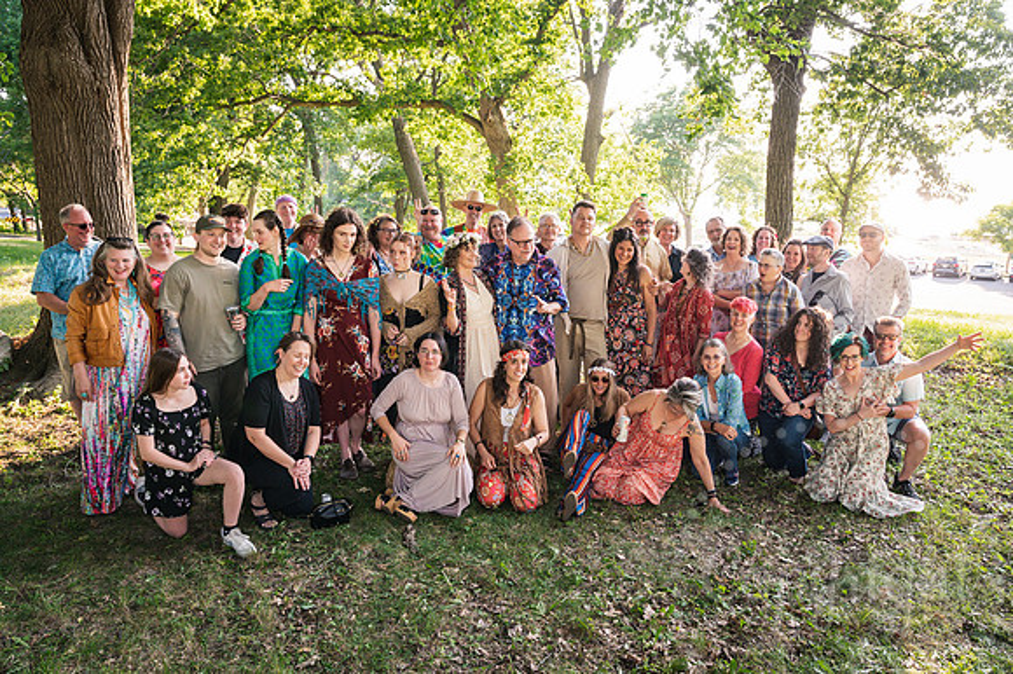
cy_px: 337
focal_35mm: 26
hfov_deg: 69.4
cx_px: 506
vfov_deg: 49.5
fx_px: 731
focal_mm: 26
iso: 800
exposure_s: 1/250
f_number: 5.6
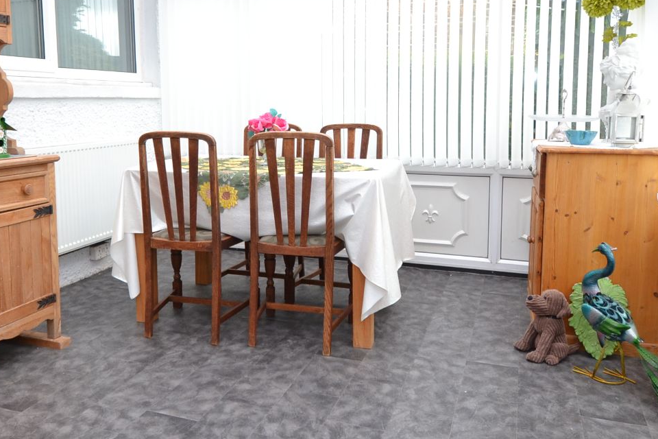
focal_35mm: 32
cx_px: 289
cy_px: 162
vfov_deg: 40.8
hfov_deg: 58.5
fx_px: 585
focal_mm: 10
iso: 400
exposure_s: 1/60
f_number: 4
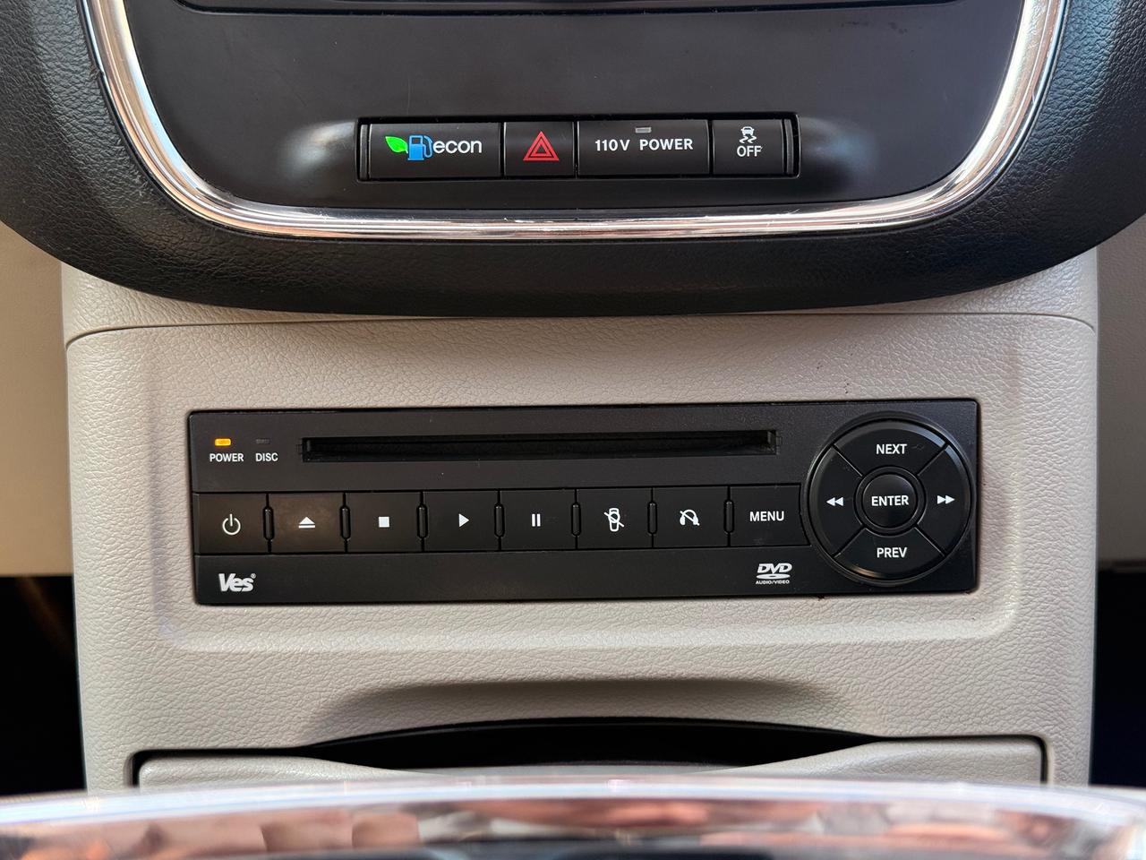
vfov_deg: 30.3
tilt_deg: -10.3
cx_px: 573
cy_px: 430
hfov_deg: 39.7
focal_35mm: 48
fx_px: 1589
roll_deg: -0.4
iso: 160
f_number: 1.78
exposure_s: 1/104
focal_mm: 6.76
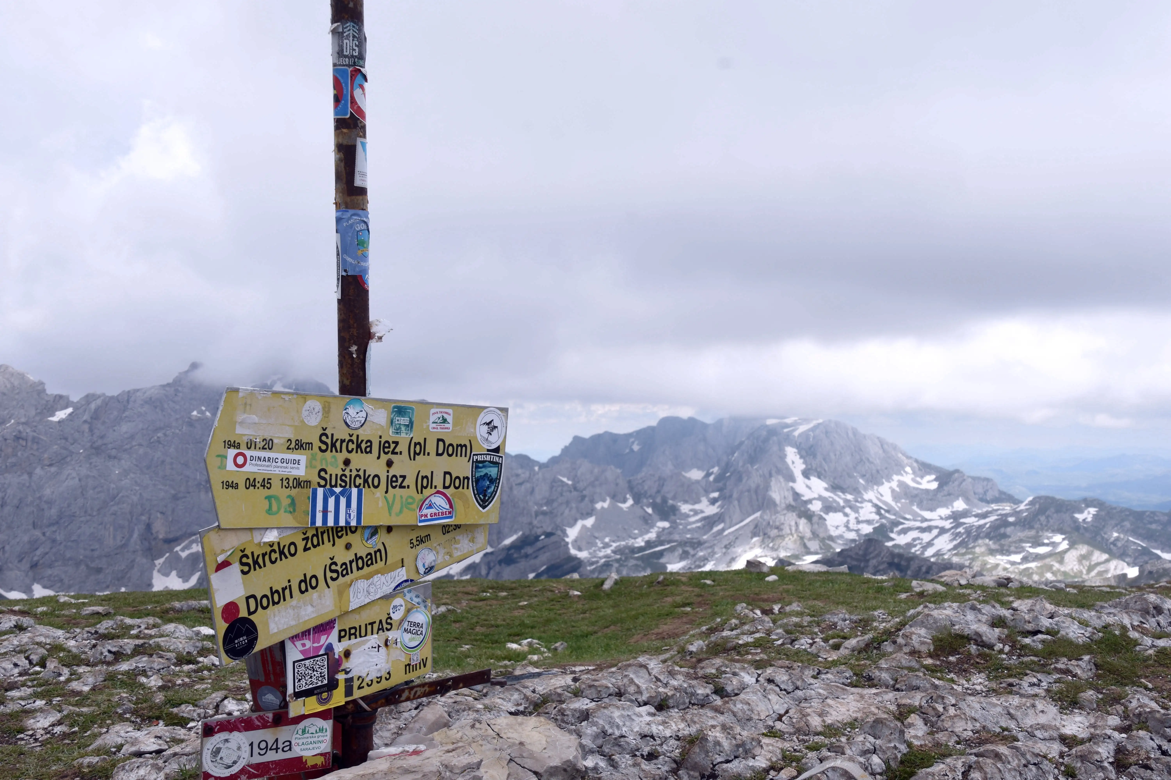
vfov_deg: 28.9
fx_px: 1512
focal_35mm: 46
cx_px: 586
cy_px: 390
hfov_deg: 42.3
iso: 160
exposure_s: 1/200
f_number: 8
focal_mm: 31
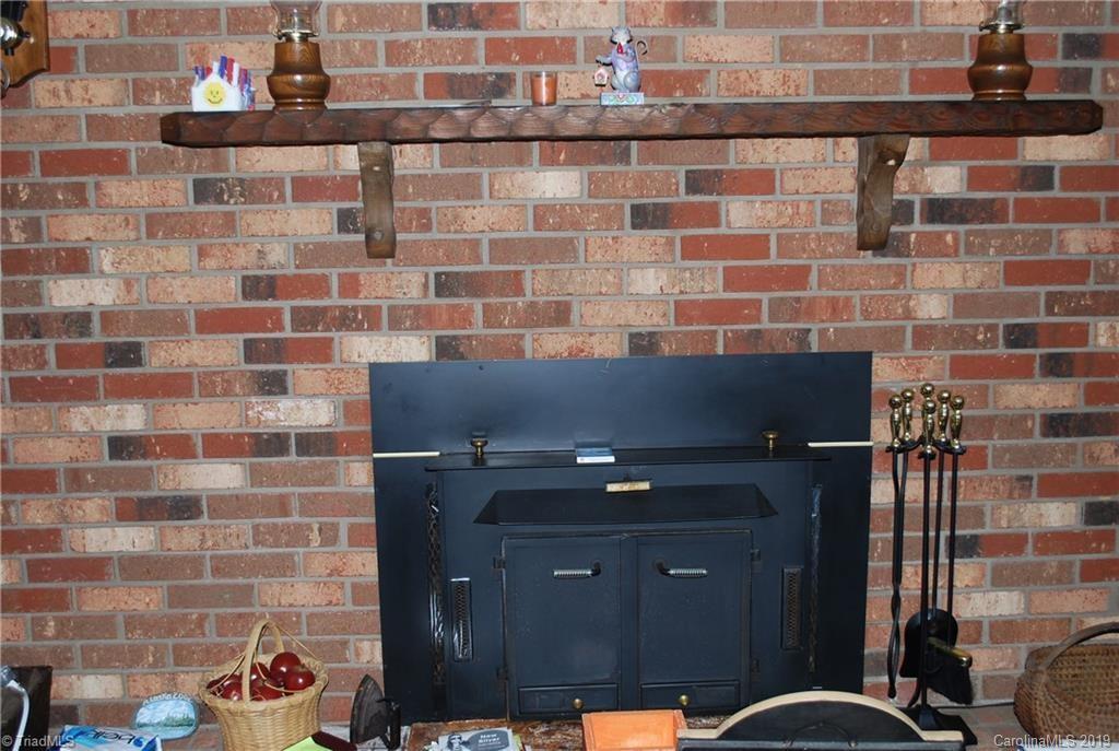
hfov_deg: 49.5
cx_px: 560
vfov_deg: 34.3
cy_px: 376
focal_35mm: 39
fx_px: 1215
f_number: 4.2
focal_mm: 26
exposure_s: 1/60
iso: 200
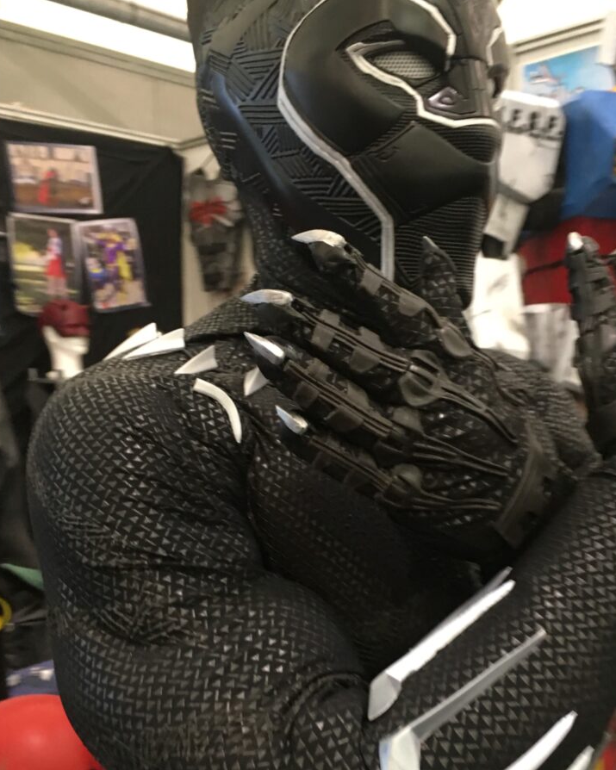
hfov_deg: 39.0
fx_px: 866
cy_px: 475
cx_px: 366
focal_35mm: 38
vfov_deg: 47.6
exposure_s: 1/33
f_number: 2.2
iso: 200
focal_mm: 4.15
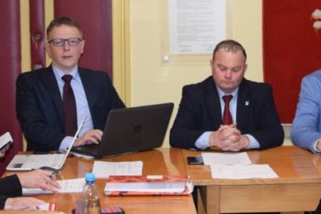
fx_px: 954
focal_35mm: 107
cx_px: 177
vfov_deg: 12.8
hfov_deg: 19.1
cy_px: 94
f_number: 4.5
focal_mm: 35
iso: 1800
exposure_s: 1/60
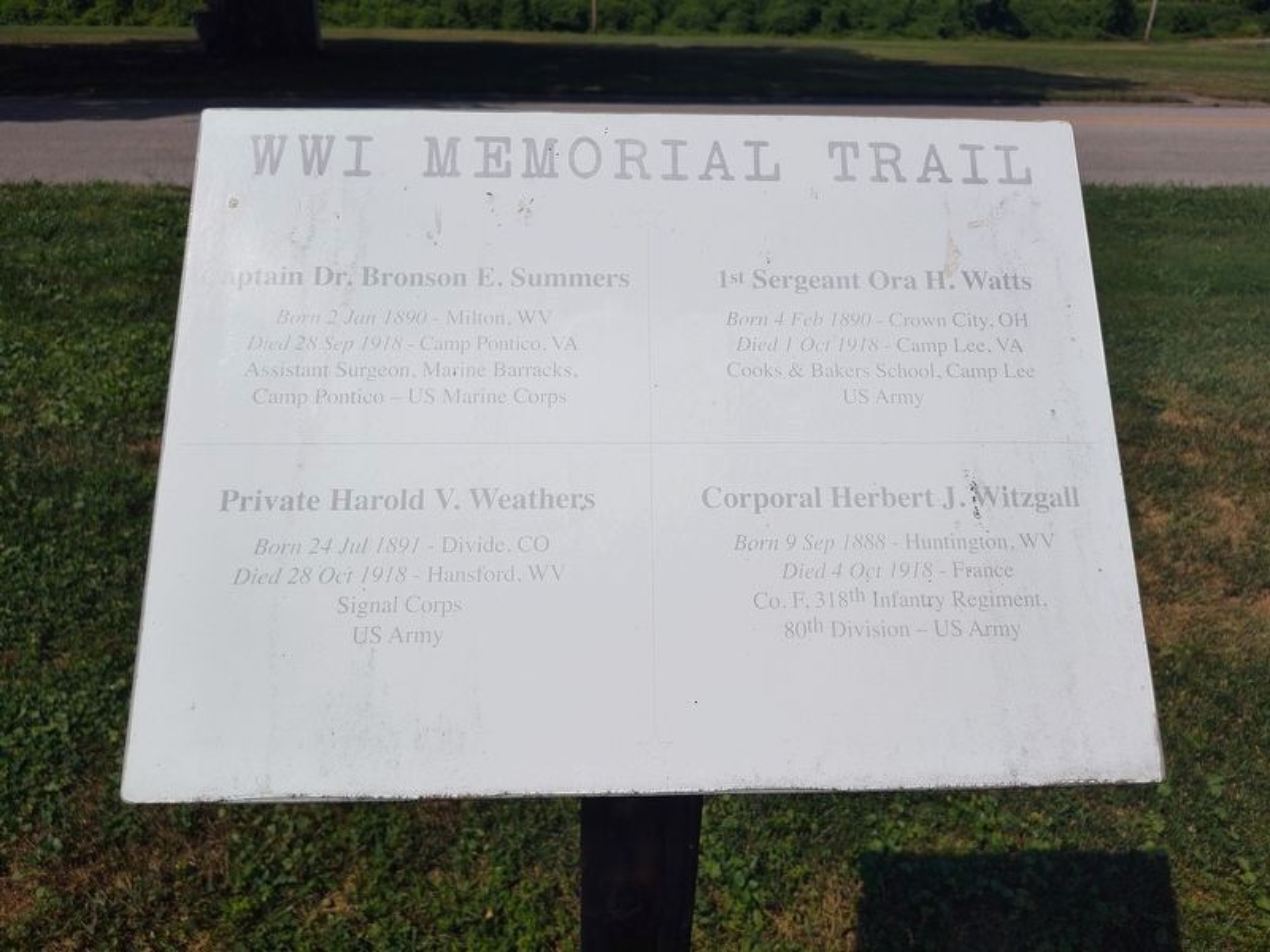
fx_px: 844
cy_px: 476
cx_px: 635
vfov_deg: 58.9
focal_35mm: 23
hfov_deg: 73.9
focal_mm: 5.56
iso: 100
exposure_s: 1/3999
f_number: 1.8
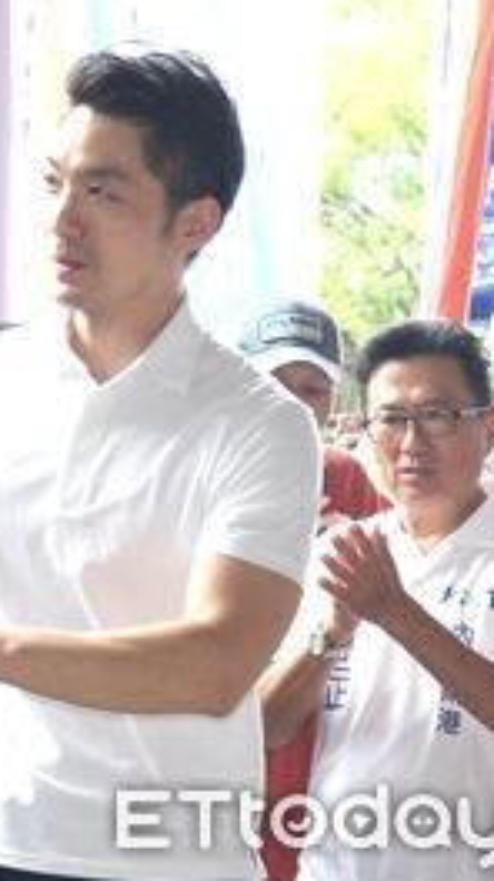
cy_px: 442
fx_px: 1447
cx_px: 57
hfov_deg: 19.1
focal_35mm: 62
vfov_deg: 33.9
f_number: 2.8
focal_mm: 25.7
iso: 1000
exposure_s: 1/200
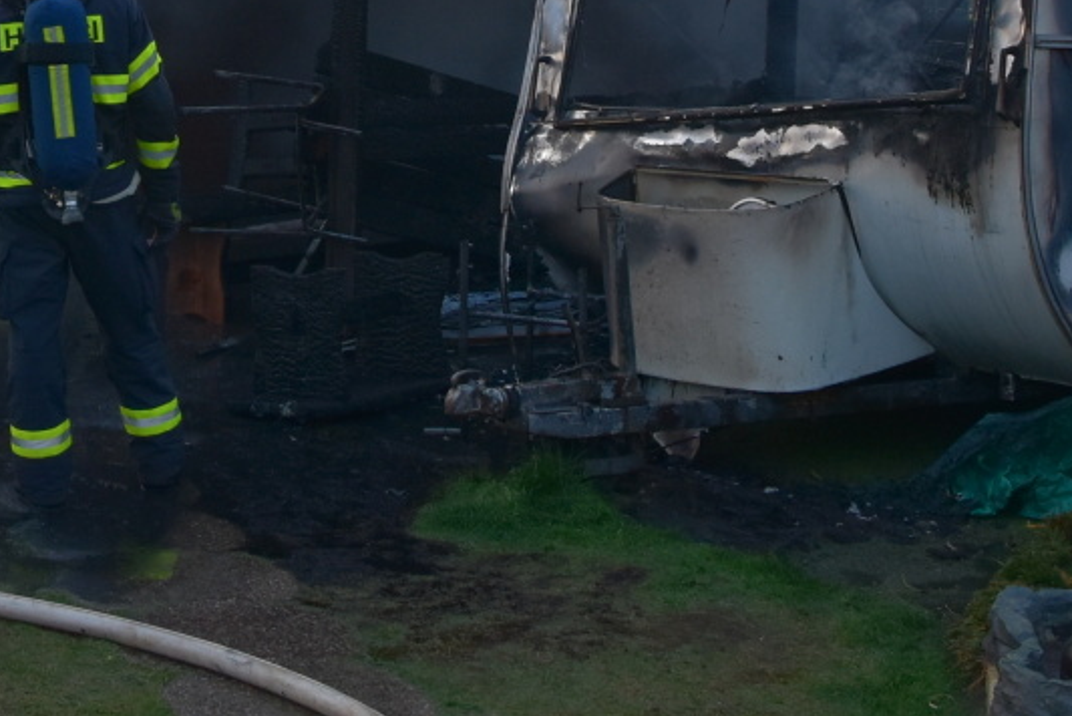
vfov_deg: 15.9
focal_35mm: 81
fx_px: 2413
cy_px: -253
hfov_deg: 24.3
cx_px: 88
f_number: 8
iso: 400
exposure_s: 1/80
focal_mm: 18
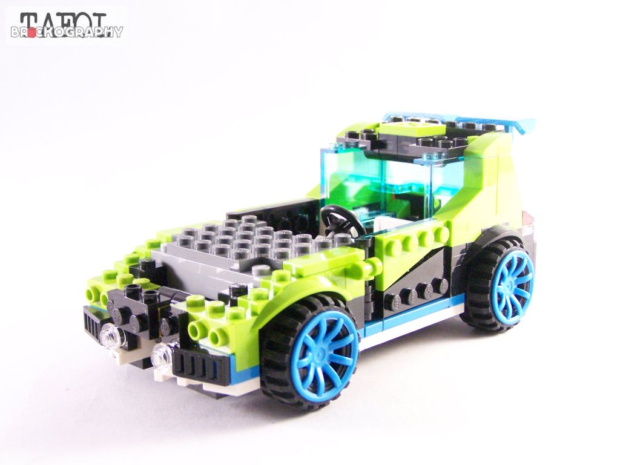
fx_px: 1003
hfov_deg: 34.3
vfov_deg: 26.1
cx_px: 310
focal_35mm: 56
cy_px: 232
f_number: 3.1
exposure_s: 1/45
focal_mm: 9.3
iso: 400
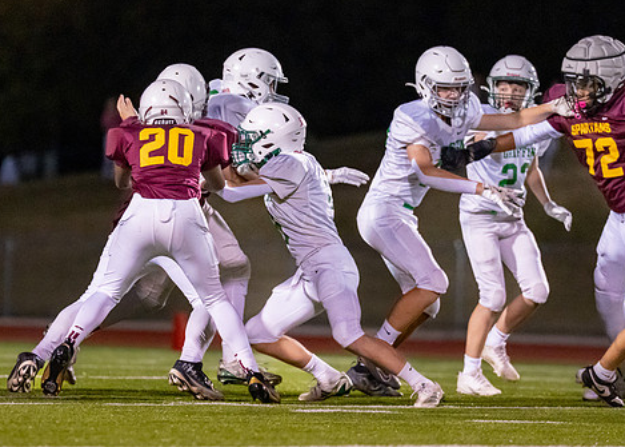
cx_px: 216
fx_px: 6692
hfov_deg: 5.3
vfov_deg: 3.8
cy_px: 252
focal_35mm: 377
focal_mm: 200
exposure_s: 1/1250
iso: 6400
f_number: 2.8
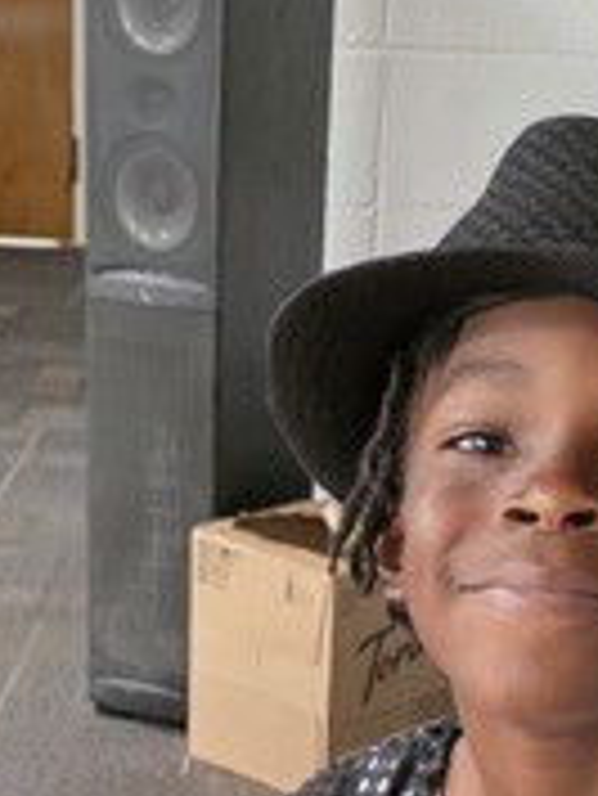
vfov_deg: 17.6
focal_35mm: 104
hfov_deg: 14.2
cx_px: 288
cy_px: 1061
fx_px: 2393
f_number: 1.7
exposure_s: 1/60
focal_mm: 6.3
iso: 1250
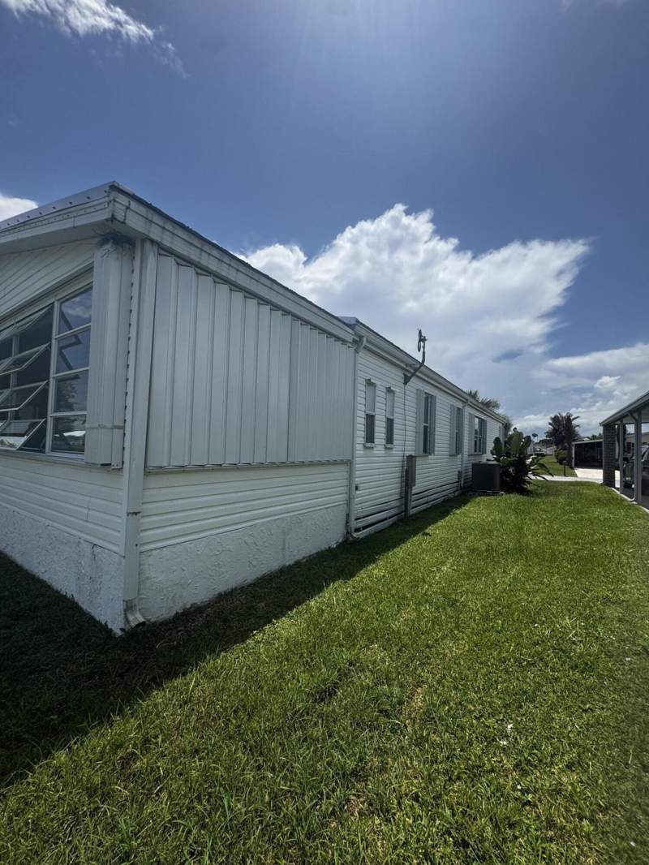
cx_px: 324
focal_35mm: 14
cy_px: 432
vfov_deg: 102.1
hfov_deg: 85.7
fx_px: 350
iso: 50
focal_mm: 2.22
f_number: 2.2
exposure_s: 1/3106
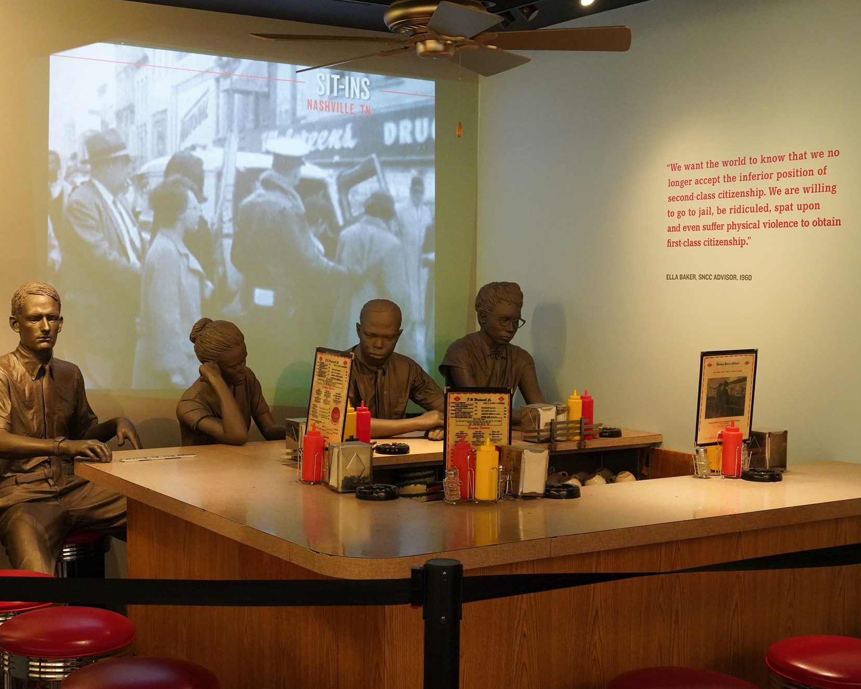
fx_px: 1096
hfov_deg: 42.8
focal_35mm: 43
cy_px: 344
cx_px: 374
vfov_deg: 34.9
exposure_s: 1/80
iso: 8000
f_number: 8
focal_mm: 38
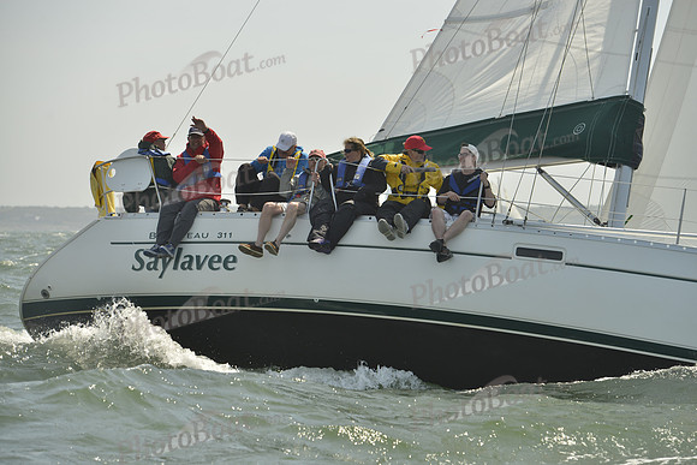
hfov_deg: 14.7
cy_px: 232
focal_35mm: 140
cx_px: 348
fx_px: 2711
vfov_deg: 9.8
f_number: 6.3
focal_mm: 140
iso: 200
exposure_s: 1/1250
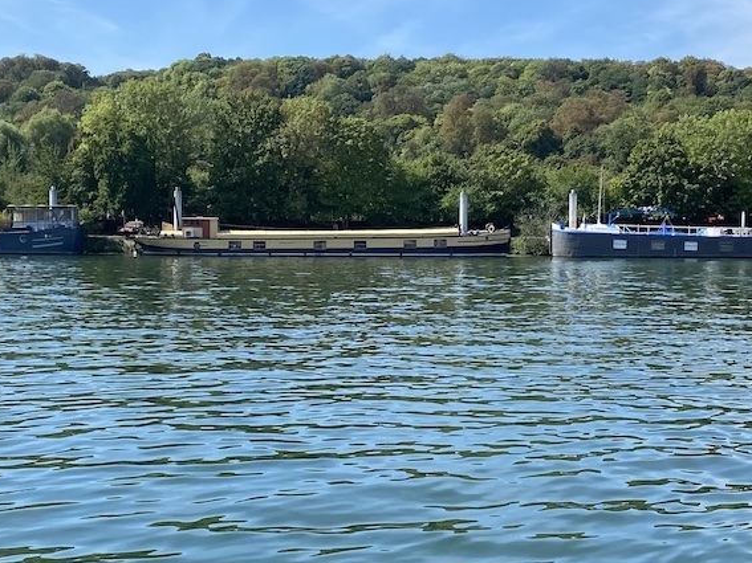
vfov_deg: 26.5
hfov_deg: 34.8
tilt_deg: -1.9
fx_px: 1195
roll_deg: -0.1
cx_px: 298
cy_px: 301
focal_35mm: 55
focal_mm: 4.25
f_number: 1.8
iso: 32
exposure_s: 1/2268
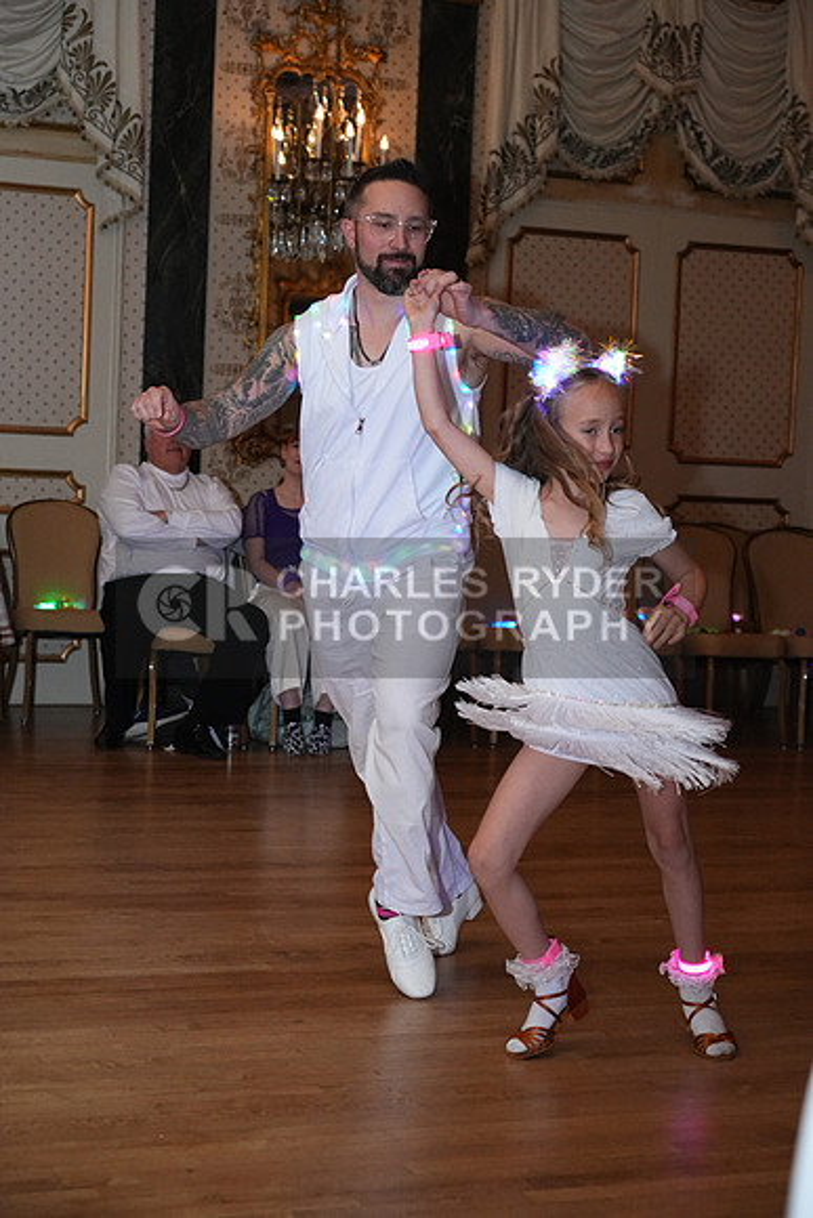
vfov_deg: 32.9
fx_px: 2065
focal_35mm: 61
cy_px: 609
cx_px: 406
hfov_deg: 22.3
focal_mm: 61
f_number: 4
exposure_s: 1/200
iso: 5000
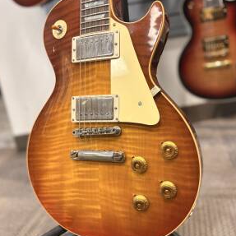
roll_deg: +9.6
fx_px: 247
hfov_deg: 51.1
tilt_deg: -14.2
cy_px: 114
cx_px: 117
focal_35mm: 32
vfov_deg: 51.1
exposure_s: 1/60
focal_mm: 5.96
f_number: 1.6
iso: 125
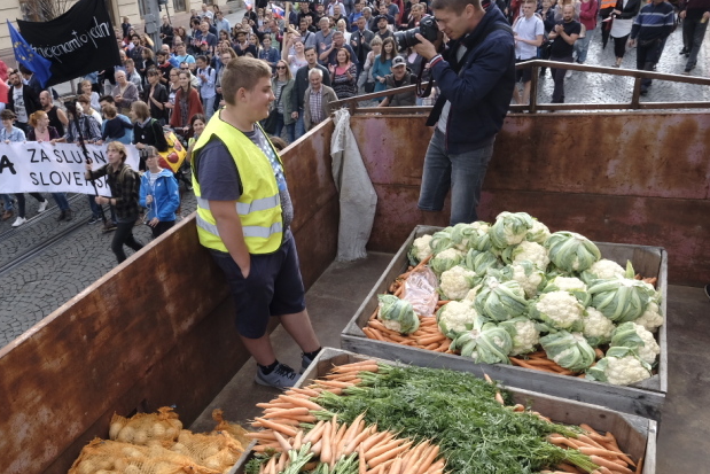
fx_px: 611
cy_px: 270
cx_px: 219
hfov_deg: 58.5
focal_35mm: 31
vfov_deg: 42.3
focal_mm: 10.5
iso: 200
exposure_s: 1/100
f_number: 7.1
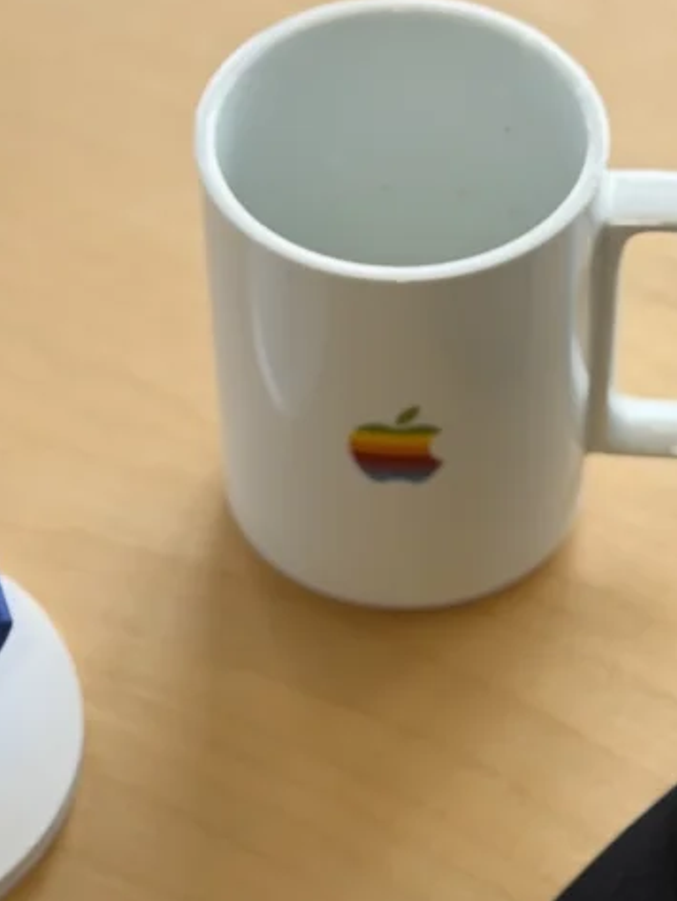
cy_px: 918
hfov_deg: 10.2
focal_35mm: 146
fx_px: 3805
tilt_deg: -53.8
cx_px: 458
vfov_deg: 13.3
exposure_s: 1/279
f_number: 1.78
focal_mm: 6.76
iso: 64
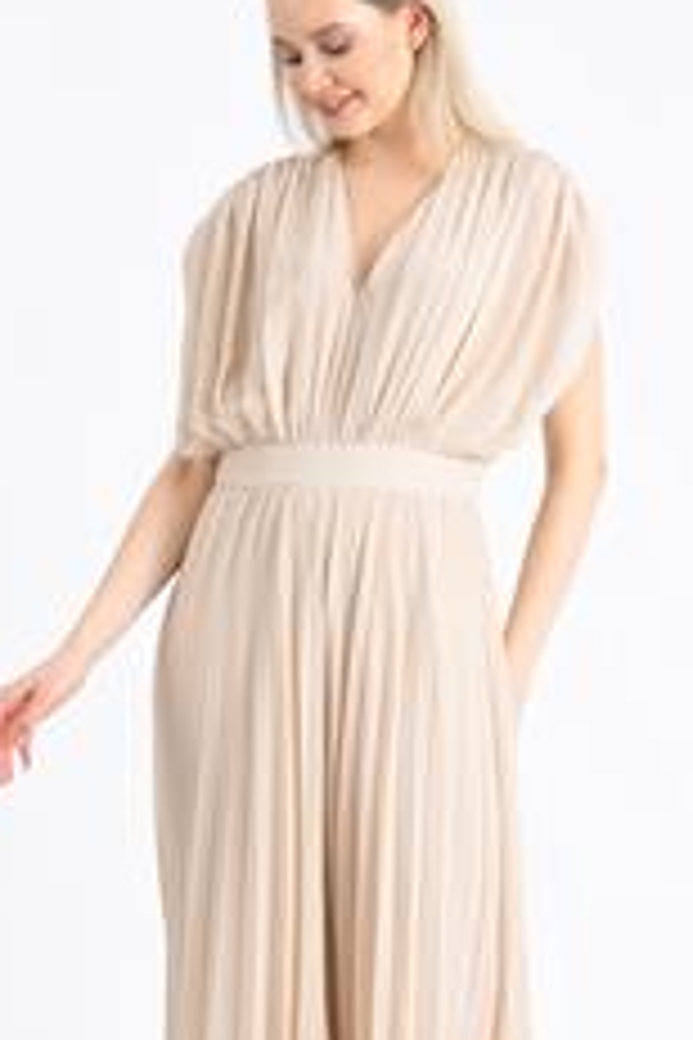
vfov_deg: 10.5
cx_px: 400
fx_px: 5630
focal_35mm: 195
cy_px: 707
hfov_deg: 7.0
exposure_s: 1/125
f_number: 9
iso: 100
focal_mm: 100
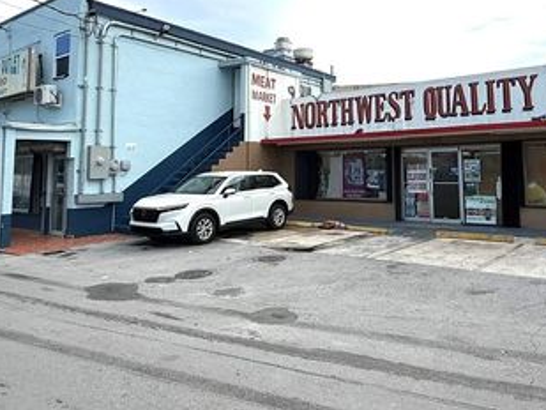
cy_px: 129
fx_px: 458
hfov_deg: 61.3
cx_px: 316
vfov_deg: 47.3
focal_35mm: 29
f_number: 2.2
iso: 50
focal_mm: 2.22
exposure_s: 1/3289
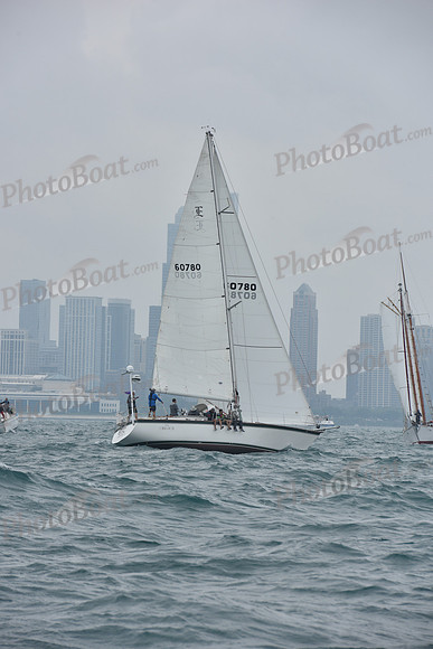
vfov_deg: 10.3
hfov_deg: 6.9
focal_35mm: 200
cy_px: 324
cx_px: 216
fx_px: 3606
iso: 250
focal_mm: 200
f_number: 10
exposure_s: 1/800
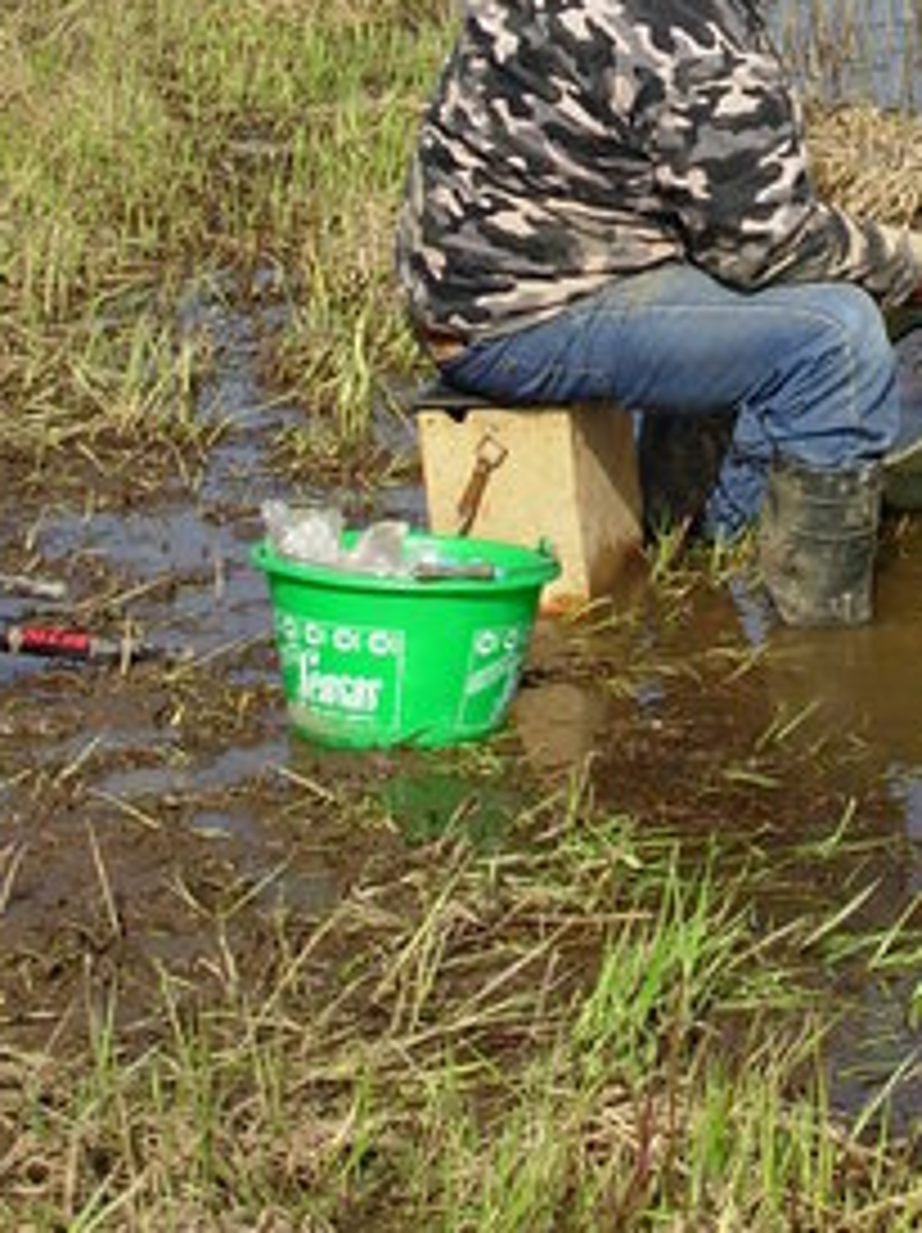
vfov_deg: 17.5
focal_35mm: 111
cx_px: 895
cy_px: 126
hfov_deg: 13.2
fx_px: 3948
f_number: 4.9
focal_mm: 6.3
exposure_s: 1/373
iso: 50
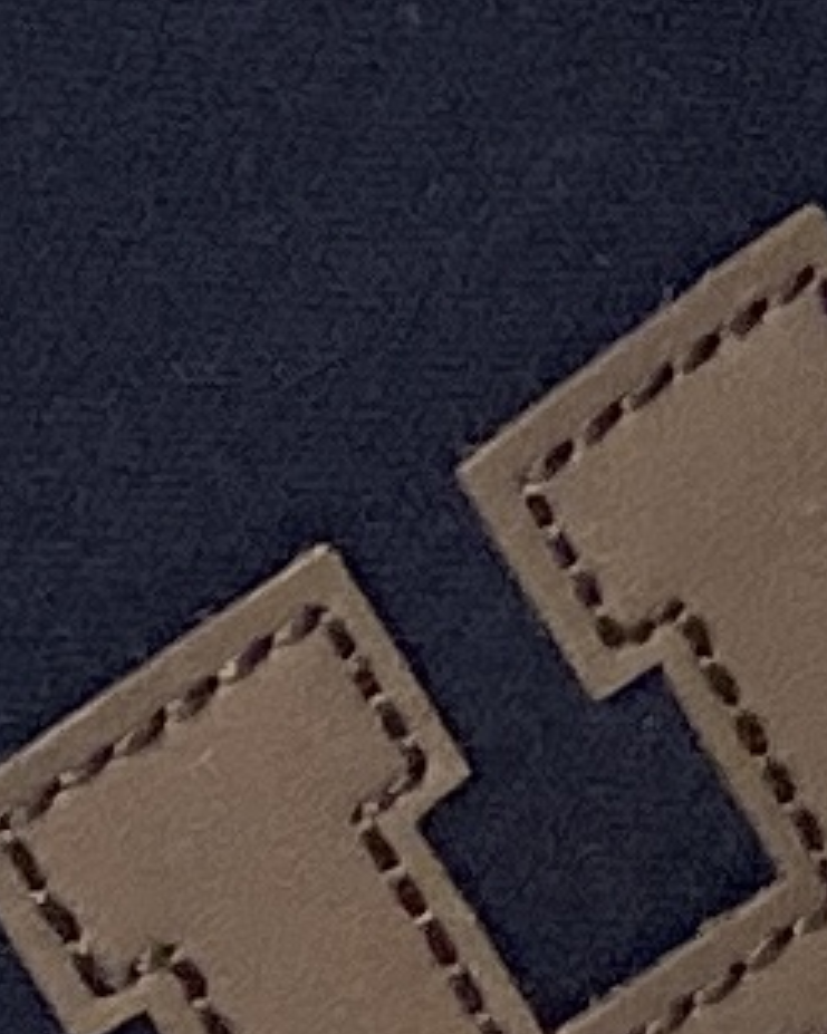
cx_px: 591
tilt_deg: -10.2
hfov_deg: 13.8
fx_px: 3398
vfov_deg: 16.5
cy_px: 1273
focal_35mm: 111
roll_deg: +31.1
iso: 125
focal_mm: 4.25
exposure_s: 1/115
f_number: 1.8
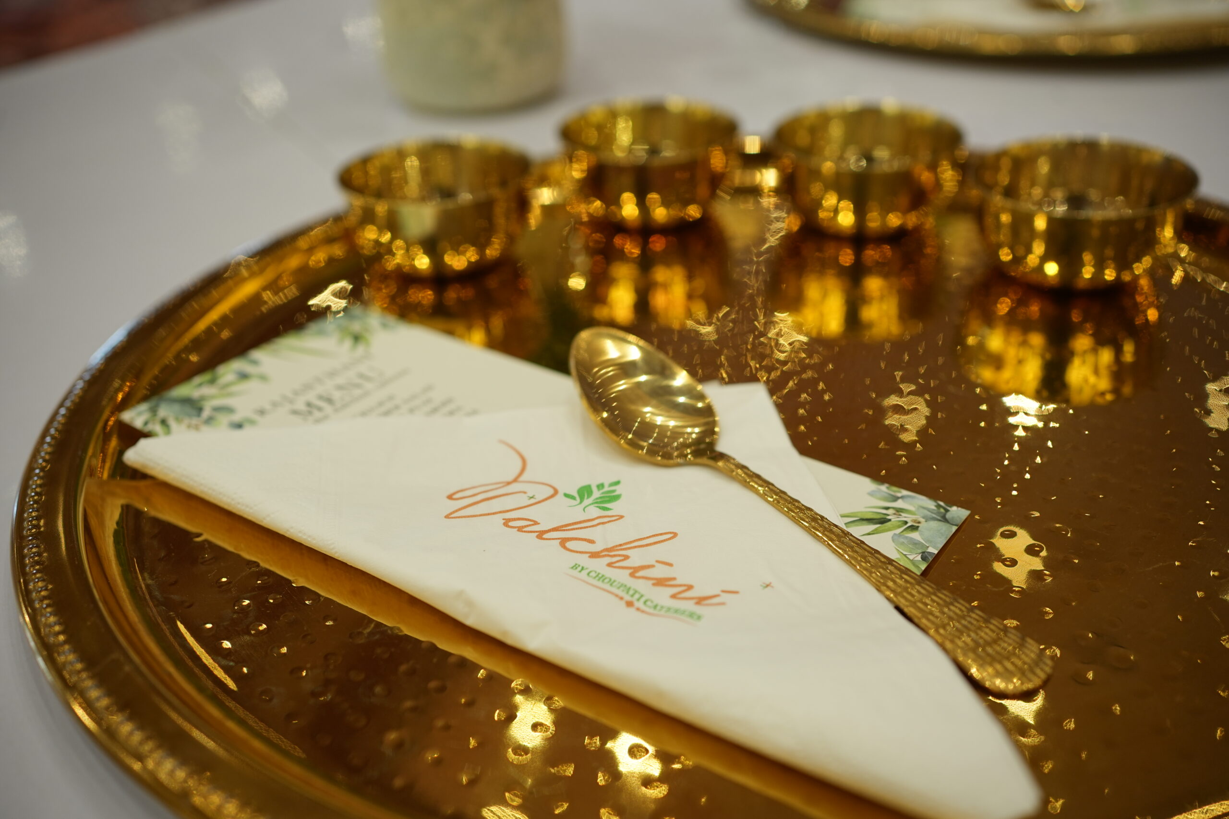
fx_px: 1195
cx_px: 614
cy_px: 410
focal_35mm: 35
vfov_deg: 37.9
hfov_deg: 54.4
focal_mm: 35
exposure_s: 1/125
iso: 320
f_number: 3.2
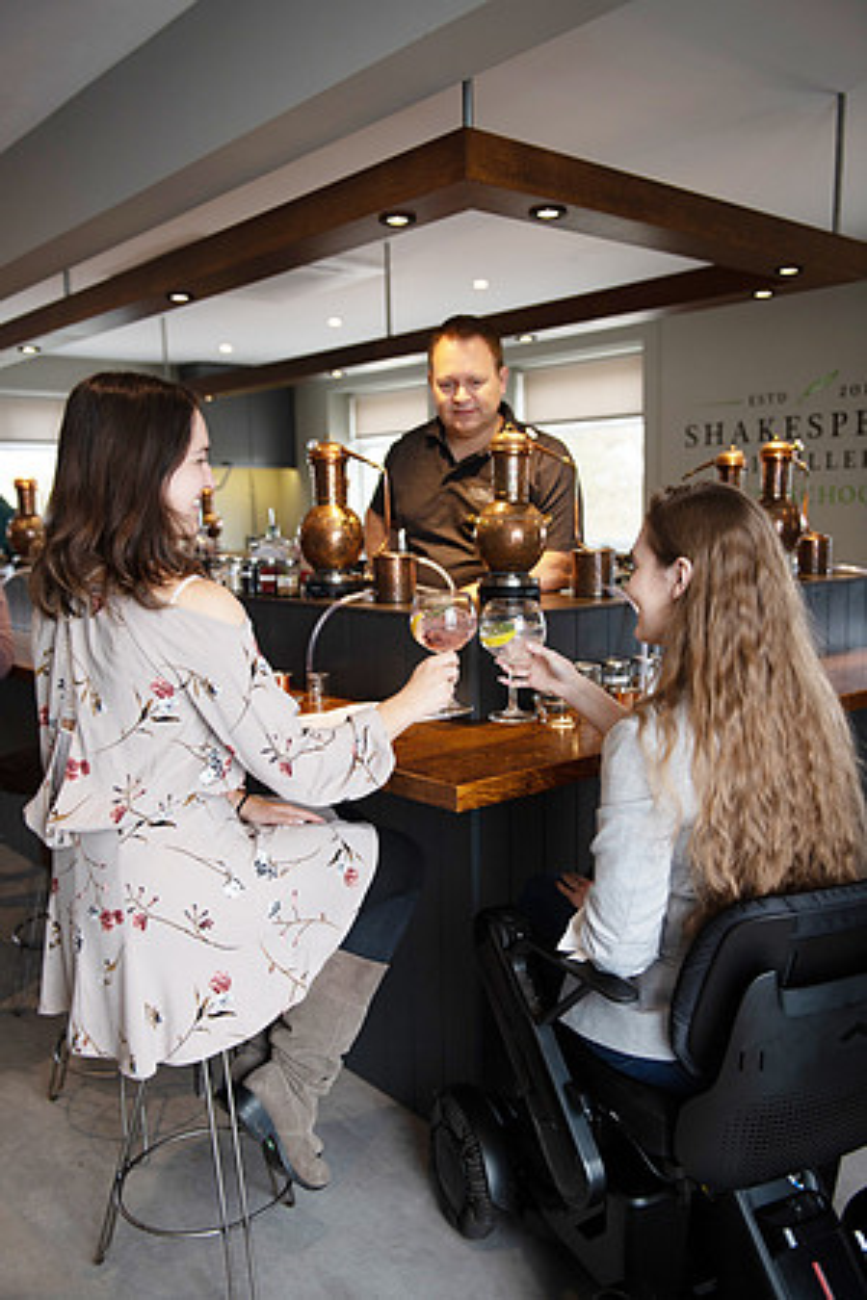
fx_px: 1120
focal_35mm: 31
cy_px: 650
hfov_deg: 42.3
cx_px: 434
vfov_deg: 60.3
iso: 400
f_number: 2.8
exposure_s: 1/250
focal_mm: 31
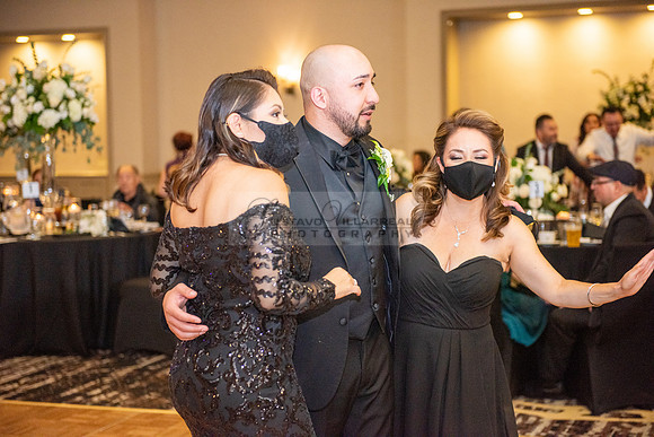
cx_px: 327
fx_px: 1272
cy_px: 218
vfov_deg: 19.5
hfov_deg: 28.8
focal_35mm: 70
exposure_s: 1/250
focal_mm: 70
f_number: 2.8
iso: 1600
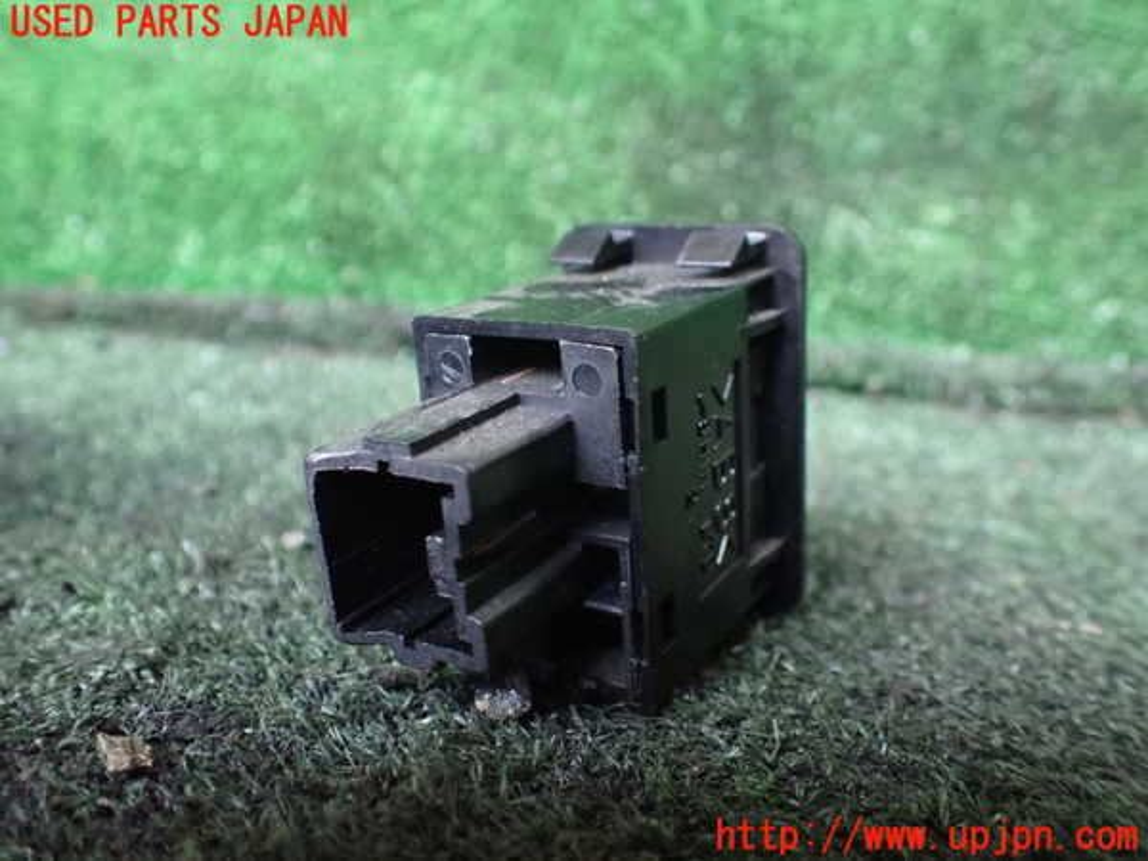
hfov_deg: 60.0
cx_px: 574
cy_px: 430
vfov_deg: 46.8
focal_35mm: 30
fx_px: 995
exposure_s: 1/30
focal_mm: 5.4
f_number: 2.3
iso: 1250
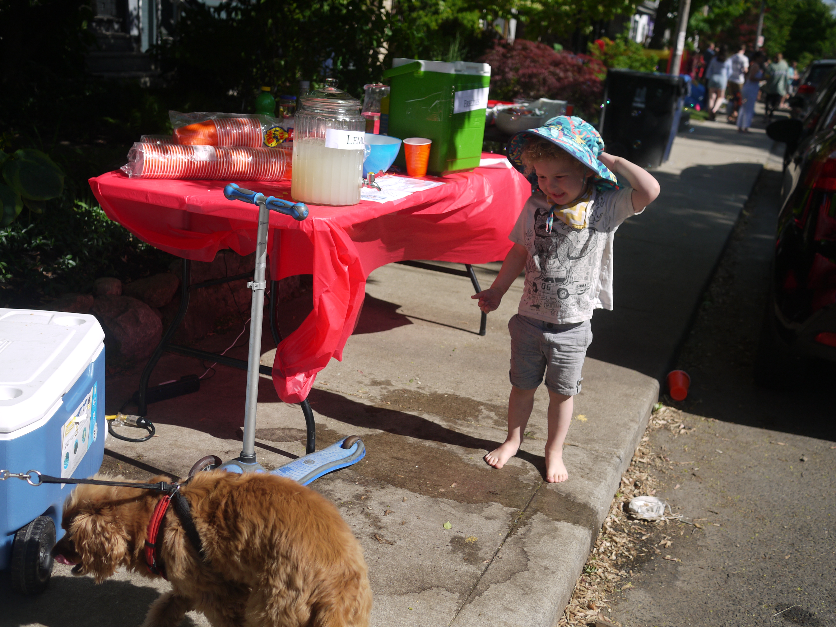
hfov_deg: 46.8
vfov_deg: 36.0
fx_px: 966
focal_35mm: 40
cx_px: 418
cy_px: 314
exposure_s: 1/2500
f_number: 2.8
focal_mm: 20
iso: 100
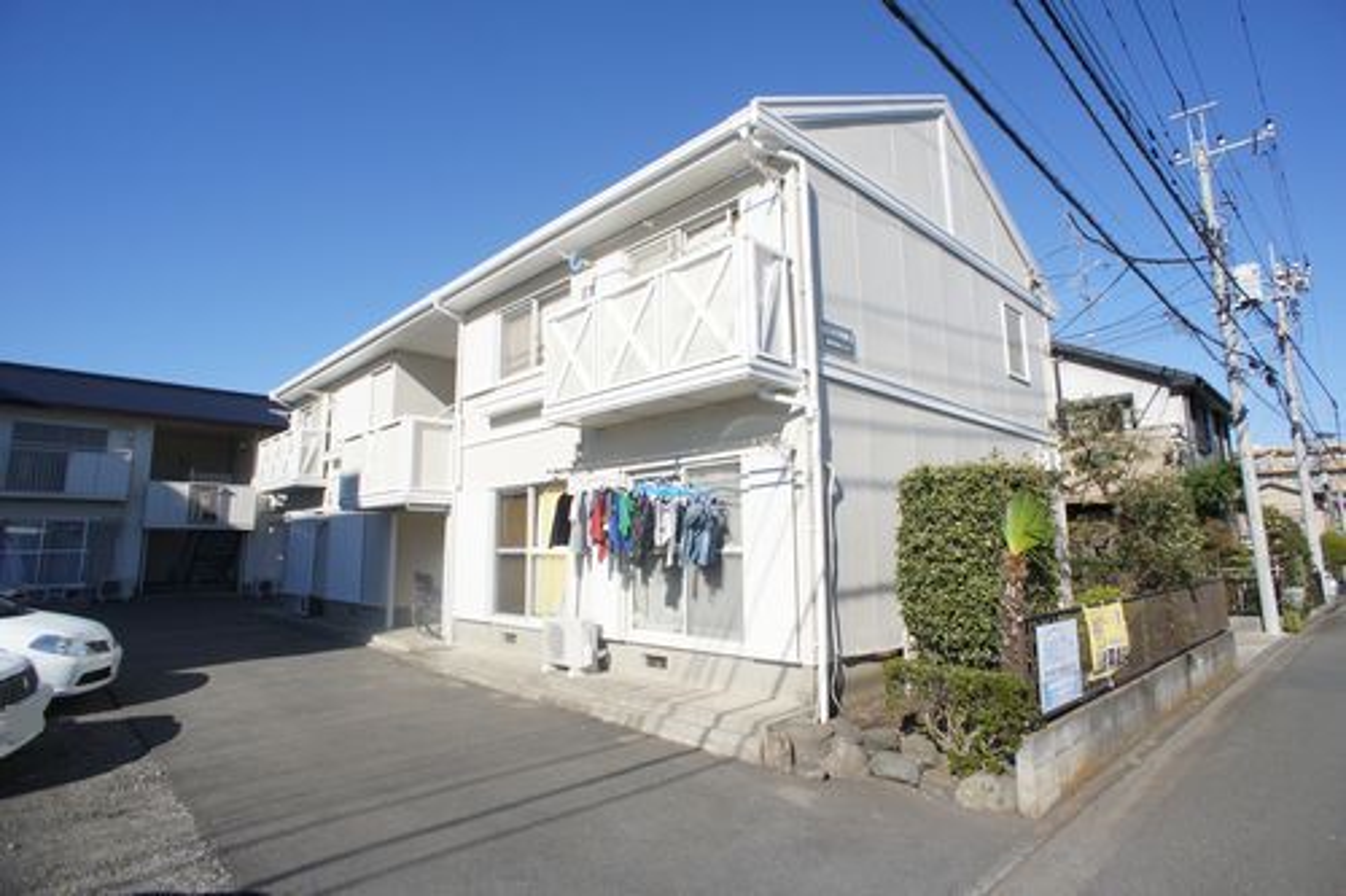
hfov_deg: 73.8
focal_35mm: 24
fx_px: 897
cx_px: 673
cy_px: 448
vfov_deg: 53.1
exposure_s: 1/500
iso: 200
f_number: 6.3
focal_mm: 16
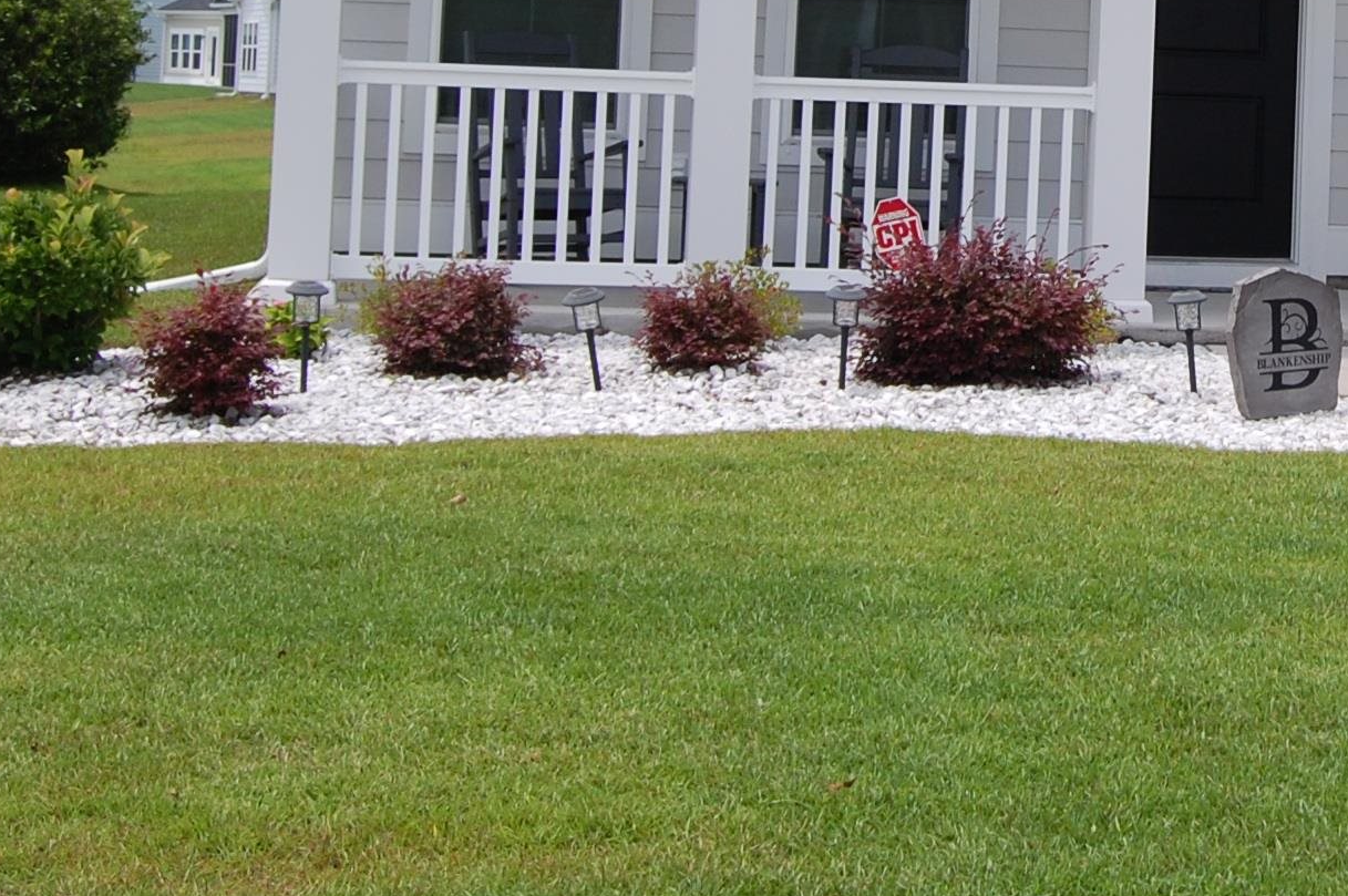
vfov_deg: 14.9
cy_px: -130
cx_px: 1355
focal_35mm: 89
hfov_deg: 22.0
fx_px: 3329
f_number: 10
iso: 200
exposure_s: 1/400
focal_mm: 24
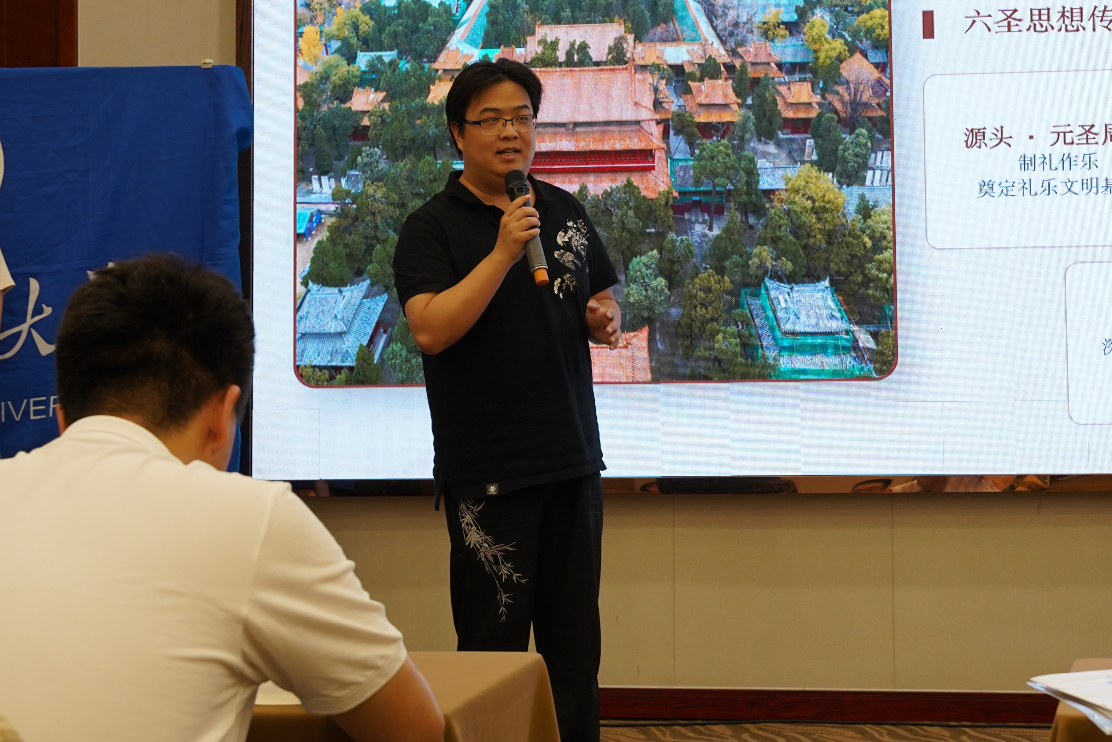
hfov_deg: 24.1
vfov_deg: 16.1
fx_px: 2586
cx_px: 795
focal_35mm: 84
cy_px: 63
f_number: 5
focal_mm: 43.9
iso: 640
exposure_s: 1/50
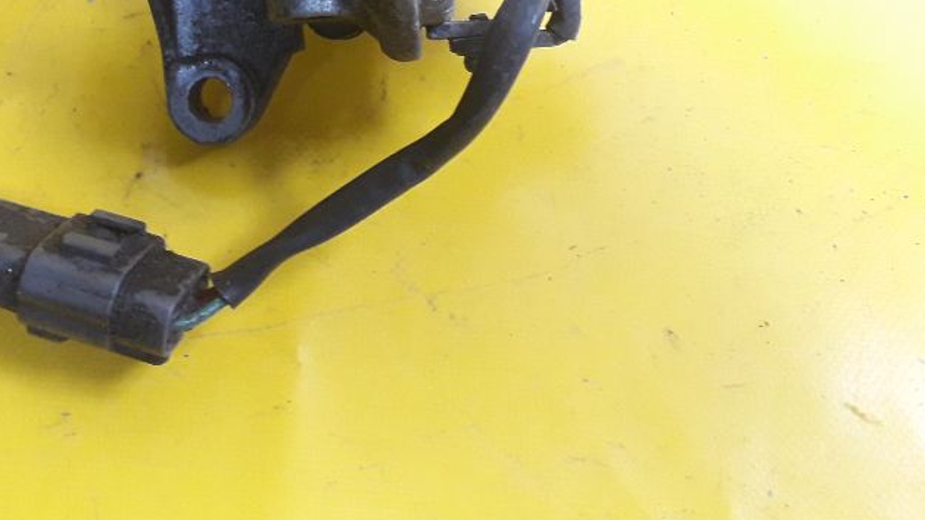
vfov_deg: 23.5
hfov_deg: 42.0
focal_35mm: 48
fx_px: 1177
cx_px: 272
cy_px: -35
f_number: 1.9
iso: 200
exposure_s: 1/50
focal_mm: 3.6
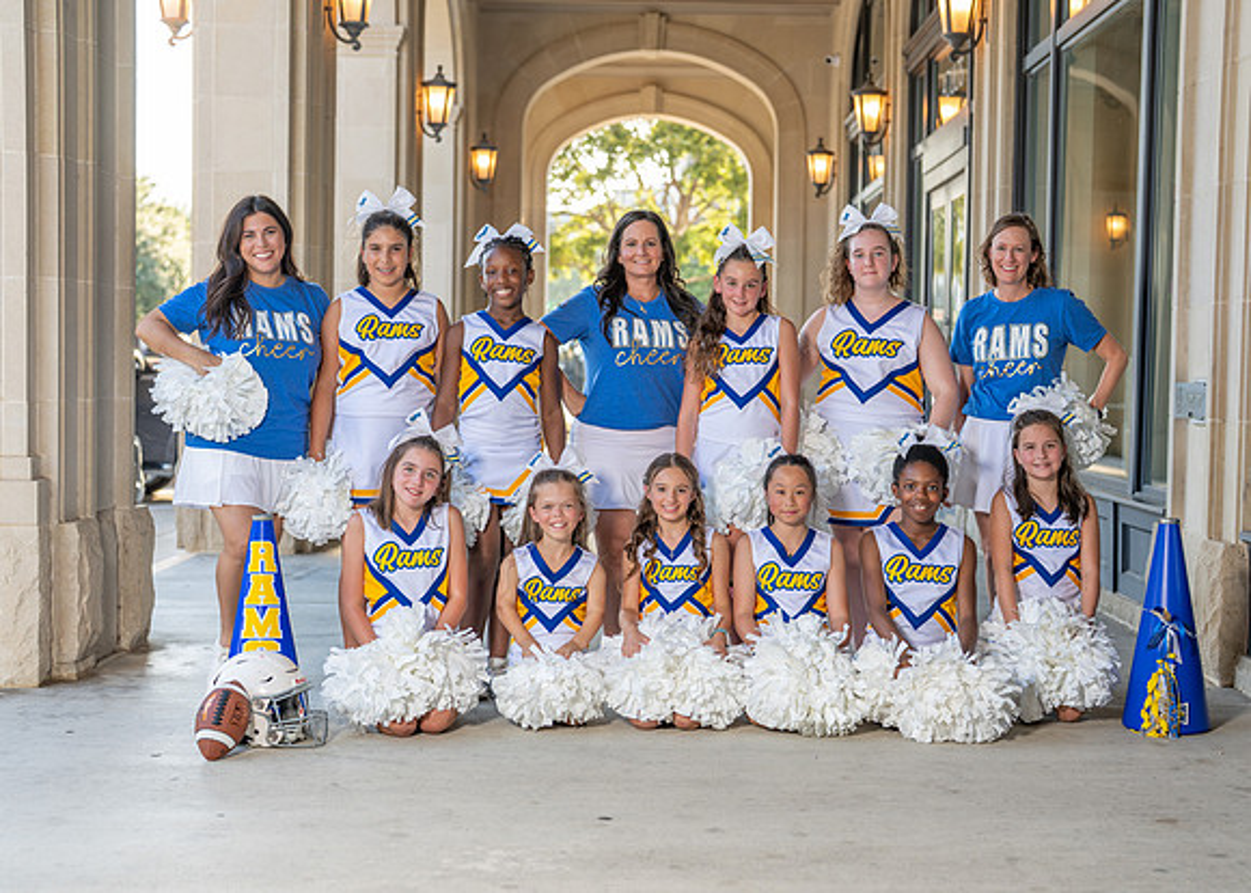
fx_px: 1981
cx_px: 643
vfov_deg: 25.4
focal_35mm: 56
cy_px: 459
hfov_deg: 35.0
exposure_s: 1/400
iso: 320
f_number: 2.5
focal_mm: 50
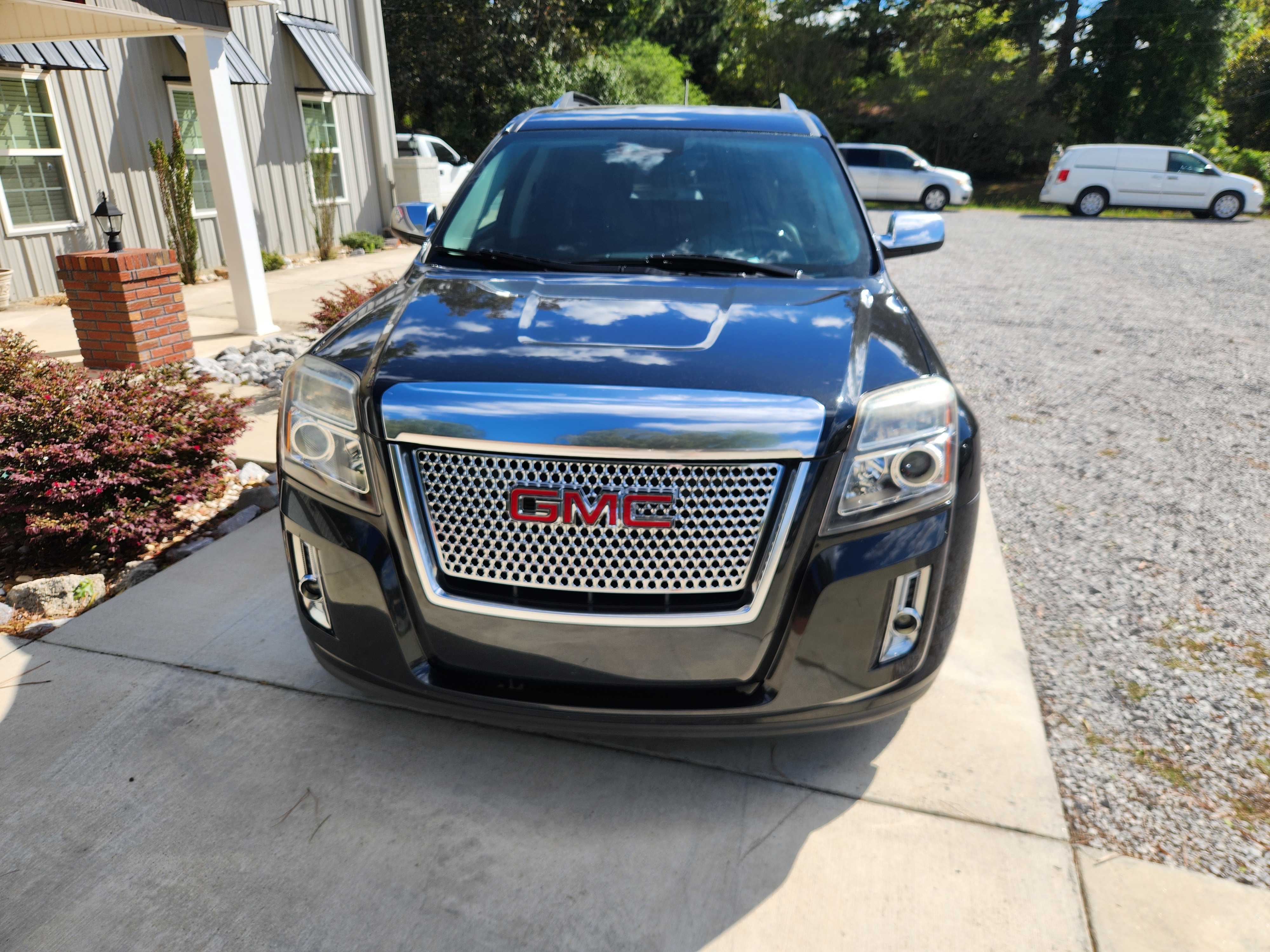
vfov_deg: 58.9
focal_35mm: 23
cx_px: 635
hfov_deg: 73.9
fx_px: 844
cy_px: 476
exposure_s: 1/1202
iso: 20
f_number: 1.8
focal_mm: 5.4
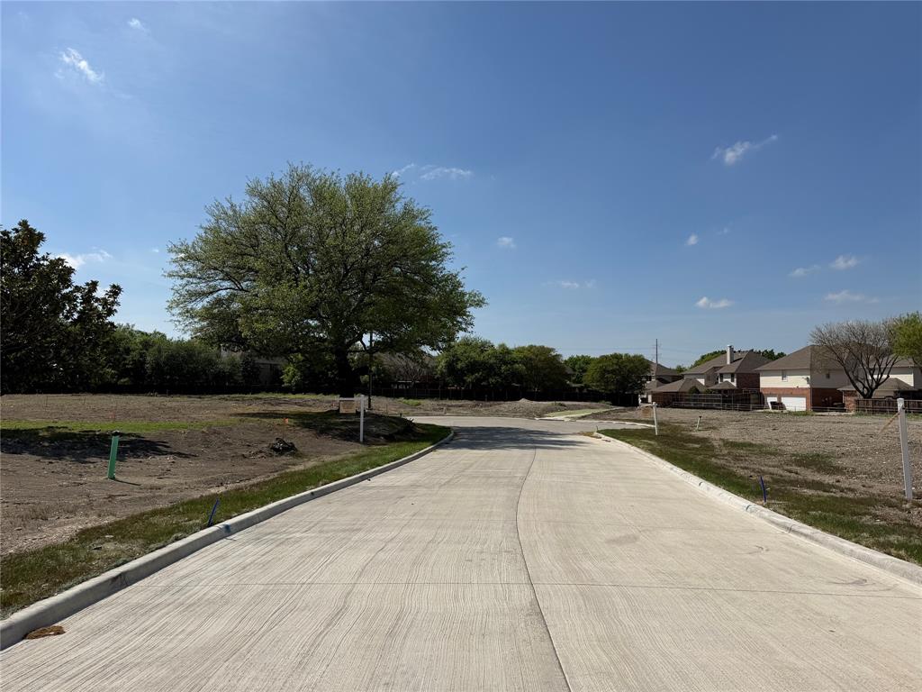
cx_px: 461
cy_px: 346
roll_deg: -0.6
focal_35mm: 24
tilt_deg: +3.6
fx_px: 639
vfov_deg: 56.8
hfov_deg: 71.6
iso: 80
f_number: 1.78
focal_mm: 6.76
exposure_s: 1/10309
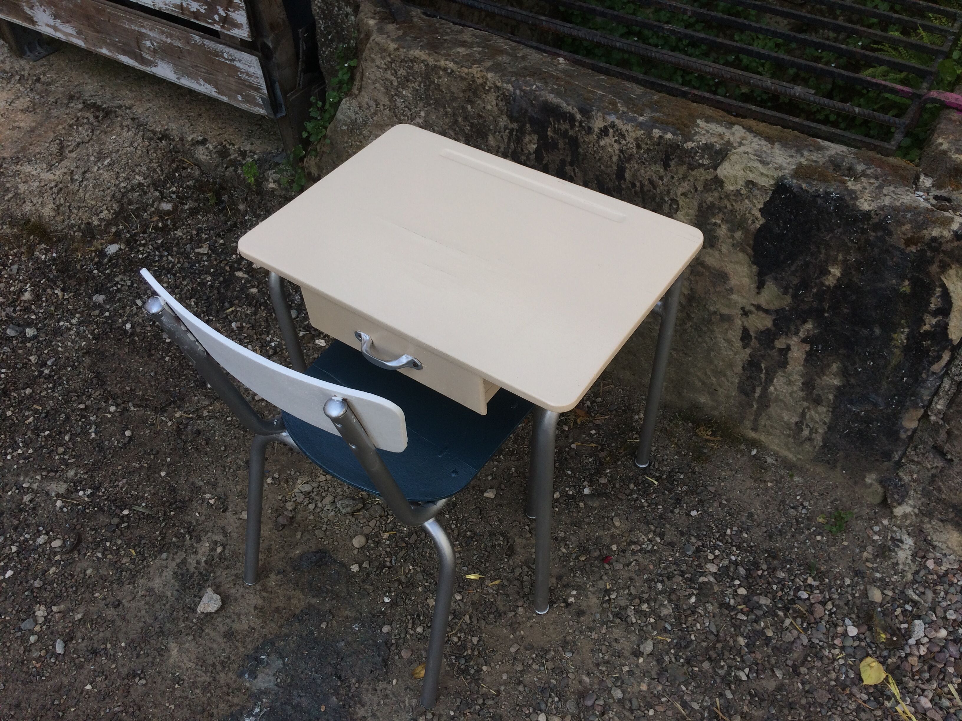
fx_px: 806
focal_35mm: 29
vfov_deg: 48.2
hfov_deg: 61.7
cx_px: 481
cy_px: 360
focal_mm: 4.15
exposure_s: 1/954
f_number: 2.2
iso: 32
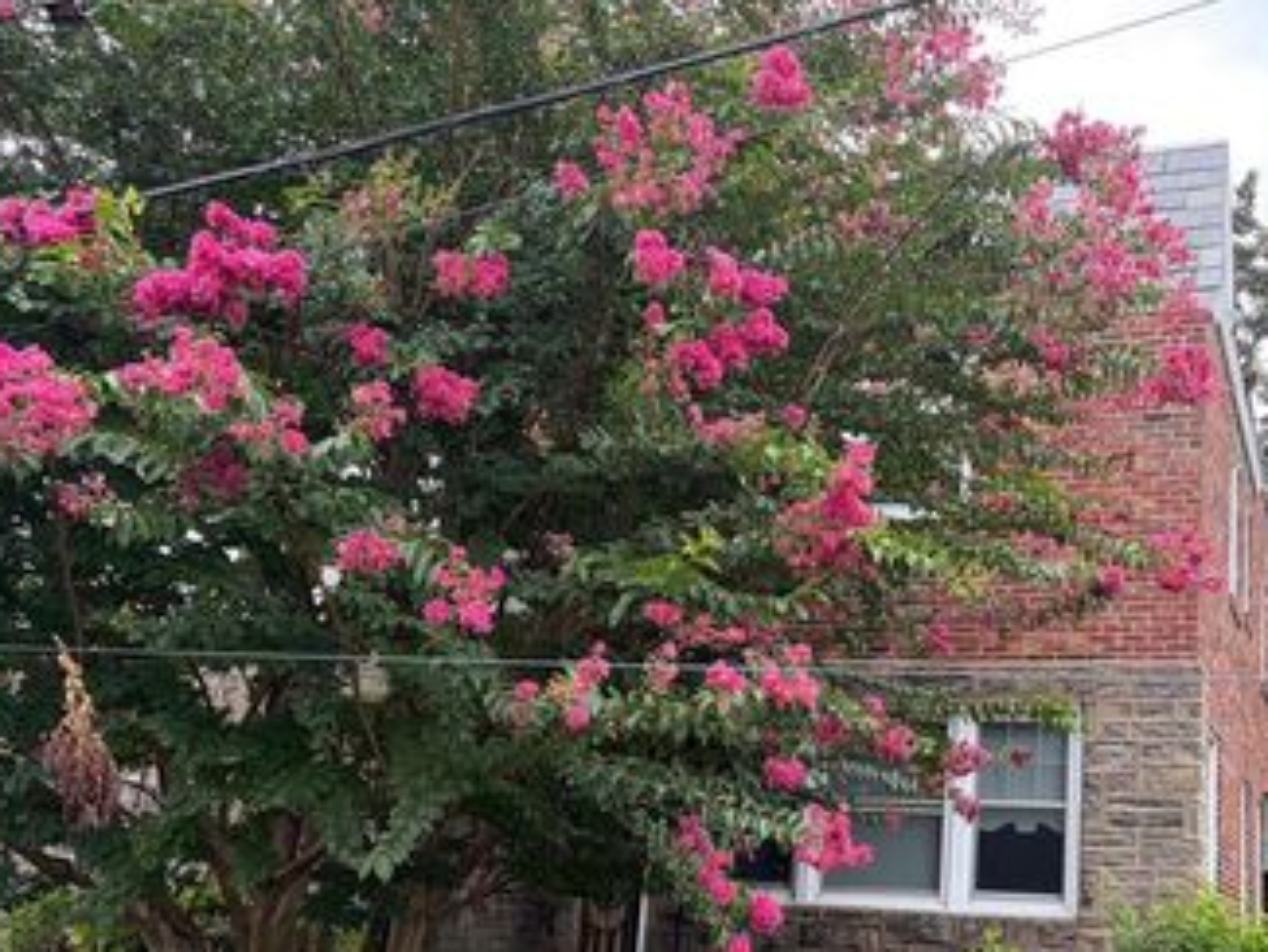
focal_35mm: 40
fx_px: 1466
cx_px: 925
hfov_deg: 45.4
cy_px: 638
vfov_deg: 35.6
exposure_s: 1/503
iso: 64
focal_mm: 5.96
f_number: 1.6
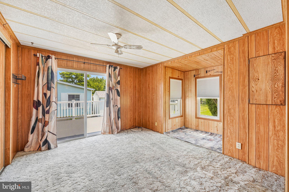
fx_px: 112
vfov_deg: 81.2
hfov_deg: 104.3
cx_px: 144
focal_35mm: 14
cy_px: 96
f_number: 8
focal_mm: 14
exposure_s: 1/60
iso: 500
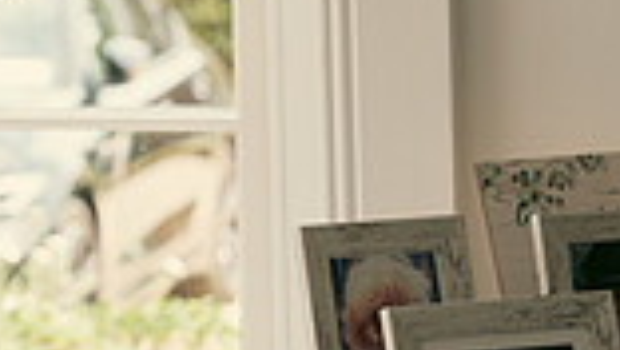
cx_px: -405
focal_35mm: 272
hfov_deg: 7.7
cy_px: -213
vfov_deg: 4.4
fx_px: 4475
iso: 125
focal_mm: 70
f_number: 3.5
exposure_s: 1/160
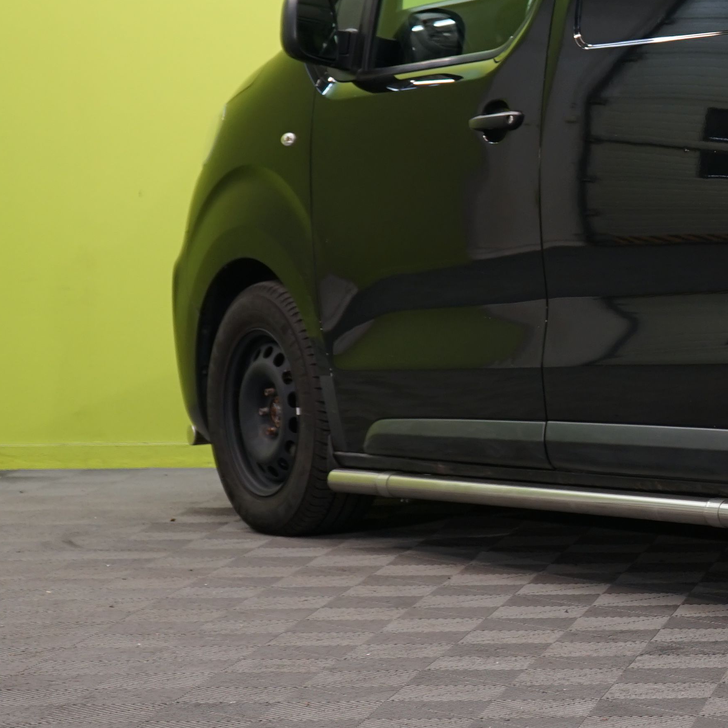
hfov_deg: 10.8
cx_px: 1074
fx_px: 3712
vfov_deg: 11.2
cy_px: 262
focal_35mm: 156
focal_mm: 54
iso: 400
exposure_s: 1/30
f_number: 5
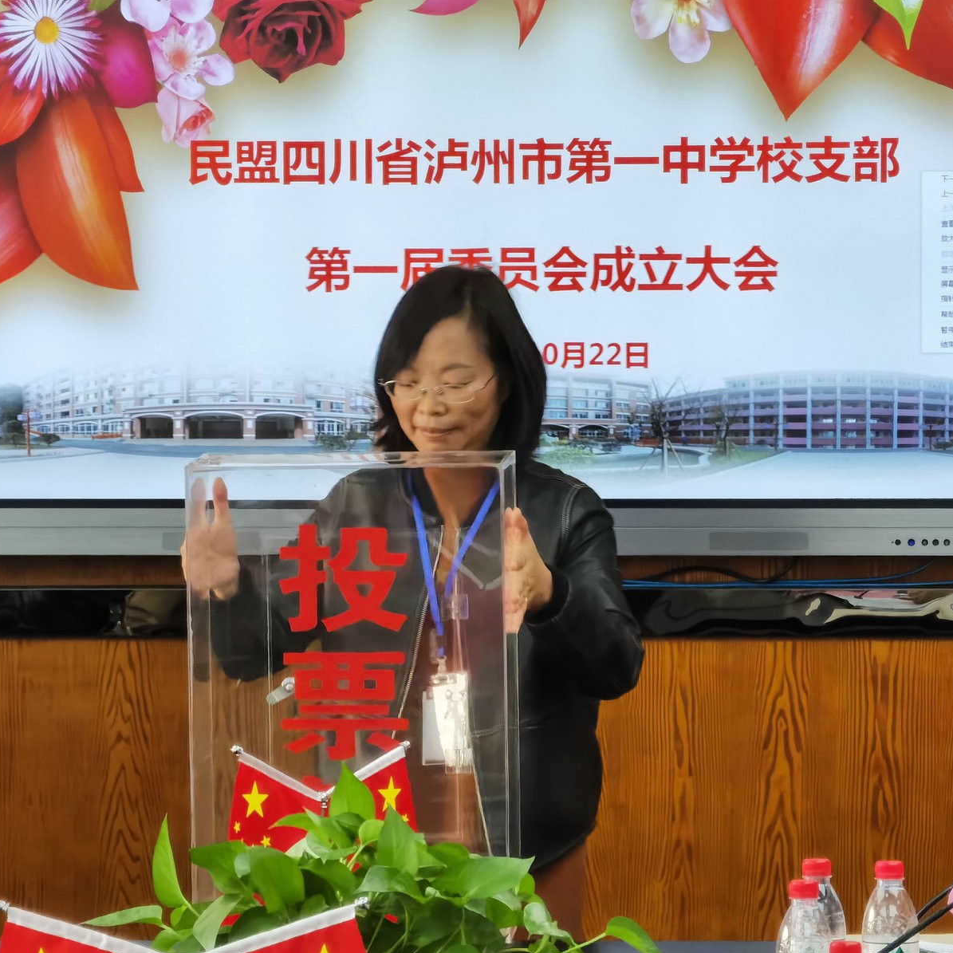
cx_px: 423
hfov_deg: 8.0
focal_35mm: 219
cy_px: 476
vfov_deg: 8.0
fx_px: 6821
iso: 125
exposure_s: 1/100
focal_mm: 7.48
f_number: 2.4
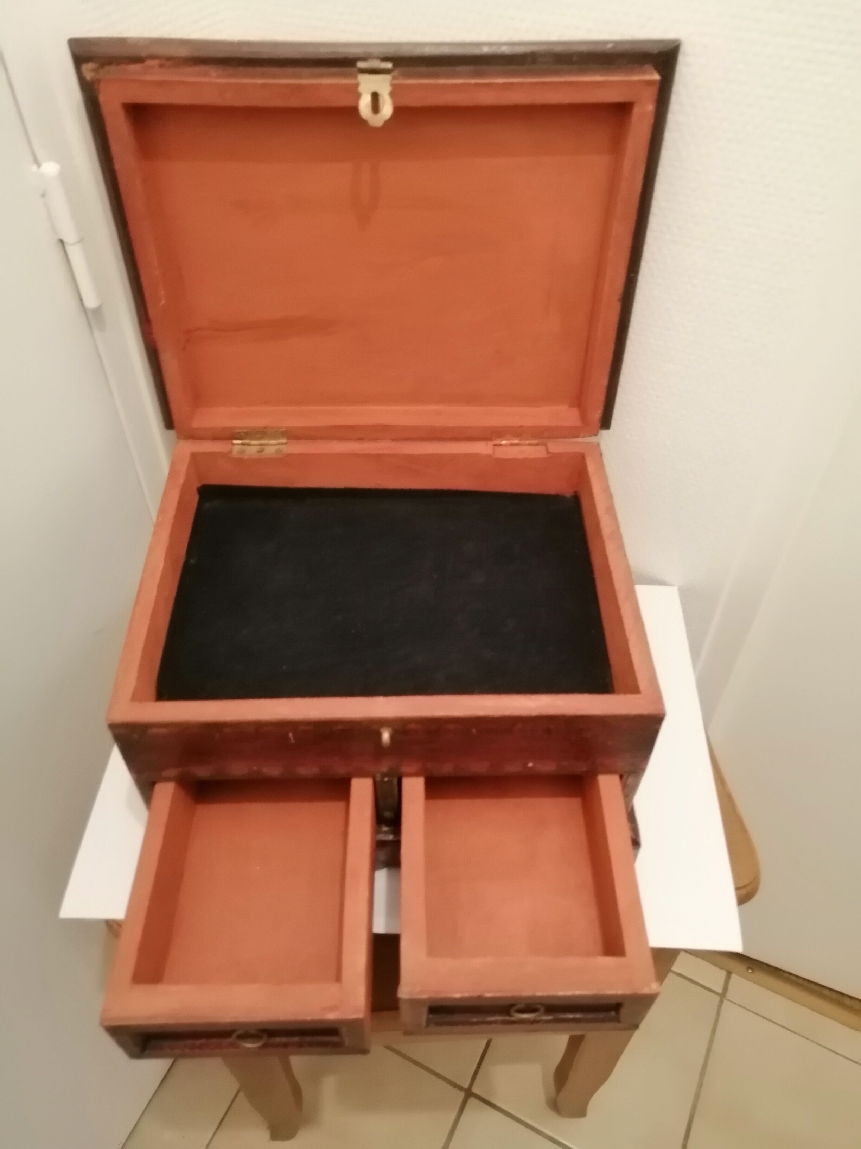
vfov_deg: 67.3
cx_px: 430
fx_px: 862
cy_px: 574
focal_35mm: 26
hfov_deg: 53.1
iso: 640
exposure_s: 1/33.3
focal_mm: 3.96
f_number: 1.8
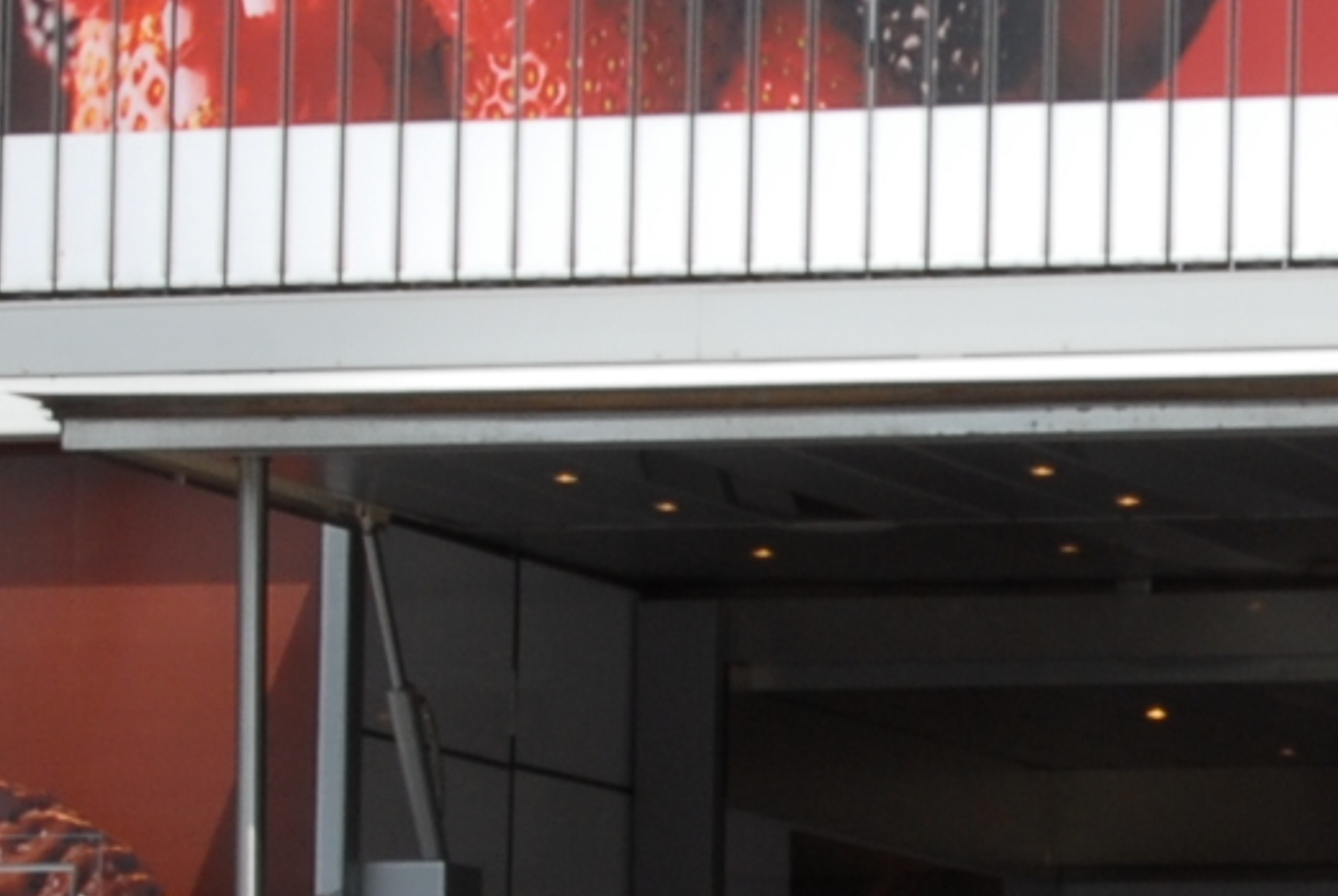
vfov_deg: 5.2
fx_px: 9937
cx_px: 1343
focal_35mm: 267
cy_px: 819
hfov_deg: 7.7
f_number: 14
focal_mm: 32
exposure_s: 1/100
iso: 125
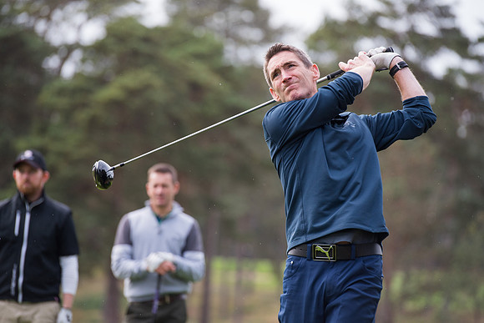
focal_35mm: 200
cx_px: 242
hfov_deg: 10.3
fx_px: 2689
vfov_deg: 6.9
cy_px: 162
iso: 1000
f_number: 4
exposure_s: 1/1250
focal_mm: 200
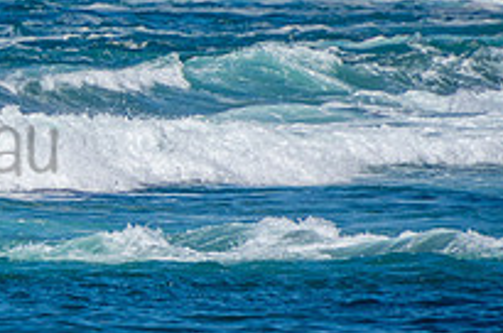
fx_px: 24636
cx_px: -201
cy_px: 116
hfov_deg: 1.2
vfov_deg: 0.8
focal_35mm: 1766
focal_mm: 400
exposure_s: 1/2000
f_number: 5.6
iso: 320
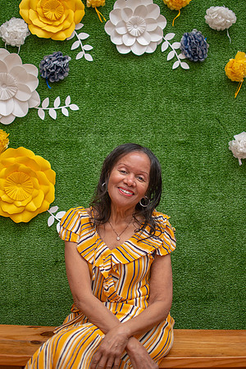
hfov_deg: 26.0
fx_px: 533
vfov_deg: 38.2
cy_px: 184
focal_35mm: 52
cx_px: 123
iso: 100
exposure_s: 1/160
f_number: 1.8
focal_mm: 35
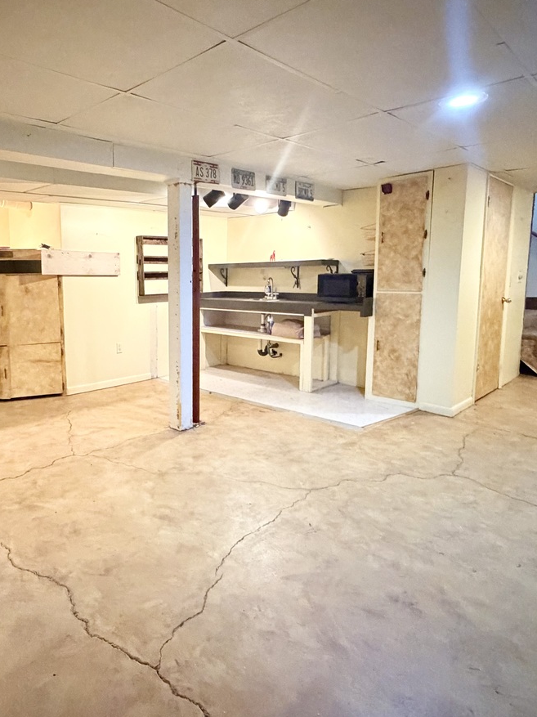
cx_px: 159
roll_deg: +0.9
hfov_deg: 56.9
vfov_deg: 73.8
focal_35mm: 23
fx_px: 476
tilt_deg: -7.0
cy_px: 331
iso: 1000
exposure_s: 1/40
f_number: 2.2
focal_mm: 2.22
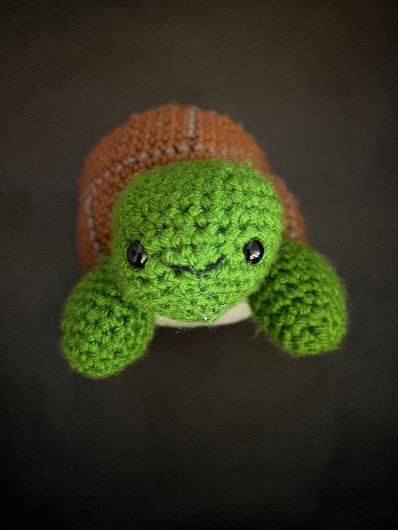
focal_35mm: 26
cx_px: 199
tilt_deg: -82.0
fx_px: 399
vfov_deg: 67.3
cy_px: 265
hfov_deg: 53.1
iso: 640
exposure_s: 1/30
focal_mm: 5.7
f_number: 1.5
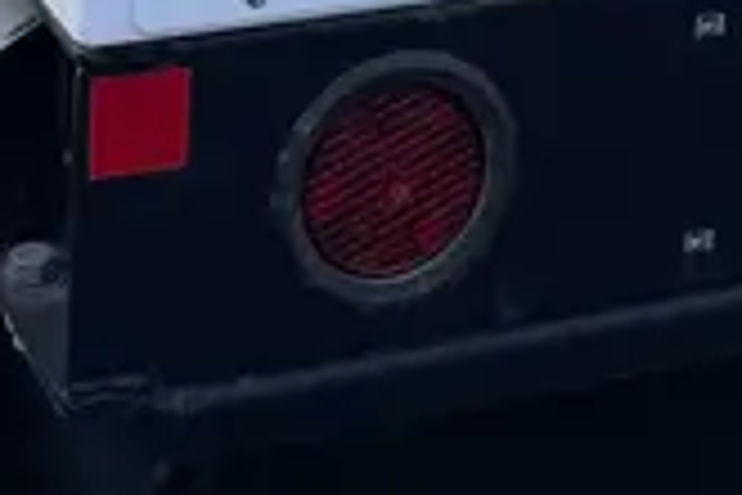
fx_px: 2473
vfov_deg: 10.1
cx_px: 355
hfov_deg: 17.1
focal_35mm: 120
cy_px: -650
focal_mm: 4.2
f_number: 1.6
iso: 50
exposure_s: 1/979
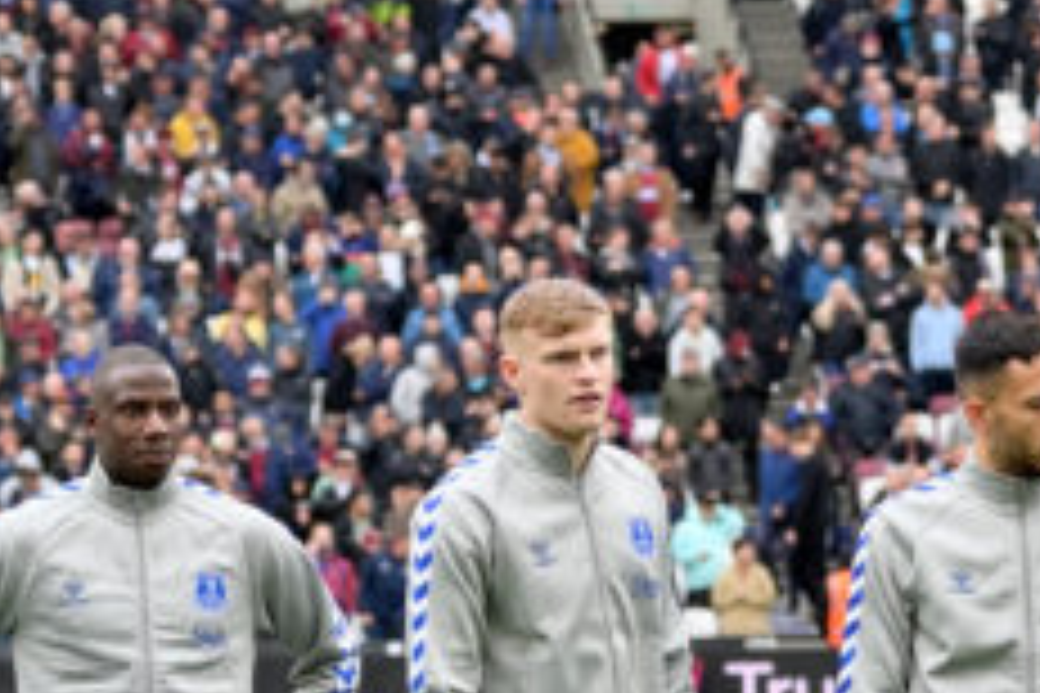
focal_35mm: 227
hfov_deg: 9.1
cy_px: 788
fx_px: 6557
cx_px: 414
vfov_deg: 6.0
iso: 800
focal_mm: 70
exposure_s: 1/1600
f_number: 3.2
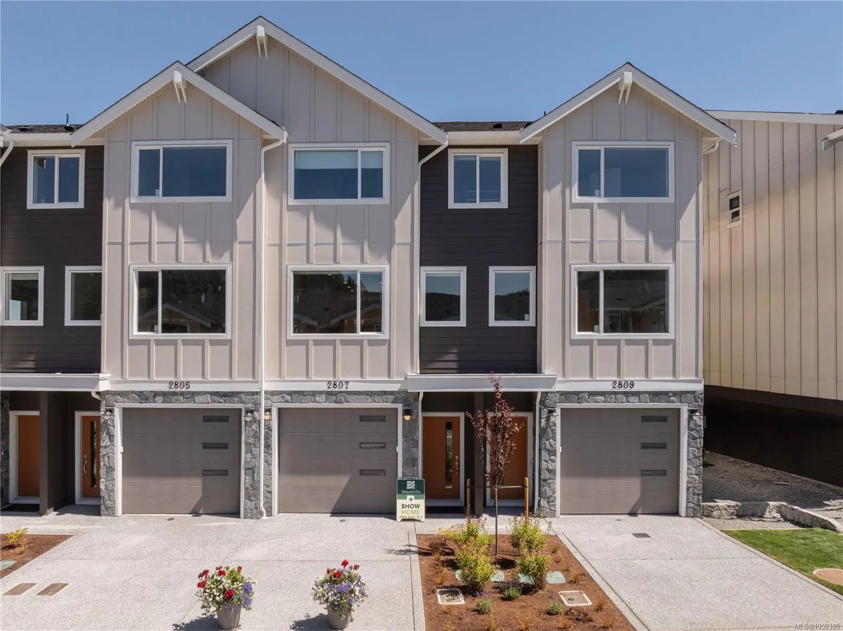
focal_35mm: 24
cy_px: 316
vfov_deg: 56.7
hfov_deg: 71.6
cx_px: 422
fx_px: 584
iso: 100
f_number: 6.3
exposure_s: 1/640
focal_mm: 12.29
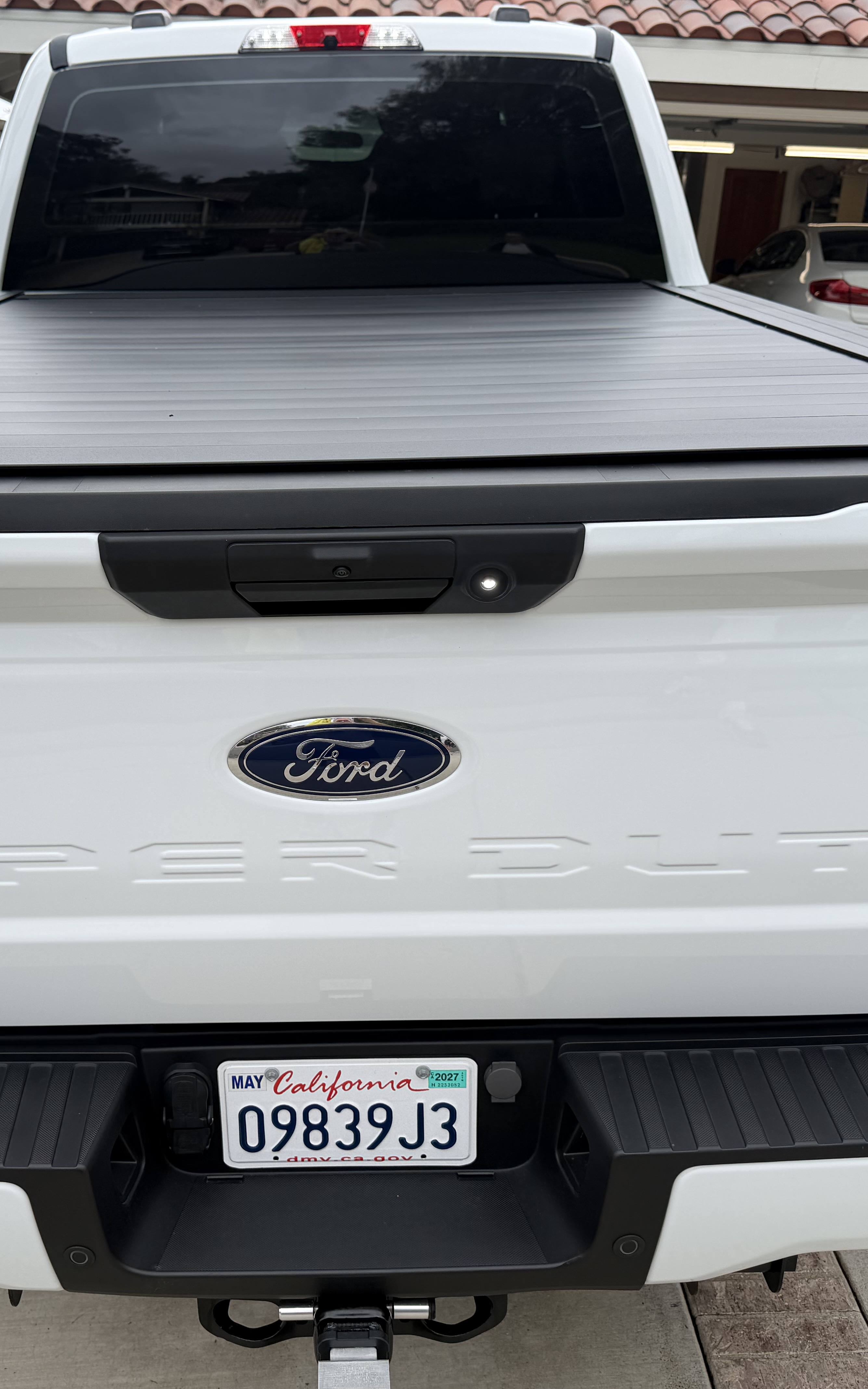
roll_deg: -2.0
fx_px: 1287
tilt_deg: -18.6
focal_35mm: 34
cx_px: 330
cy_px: 695
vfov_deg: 56.7
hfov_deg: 37.1
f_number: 1.78
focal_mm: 6.76
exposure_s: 1/2703
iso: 80
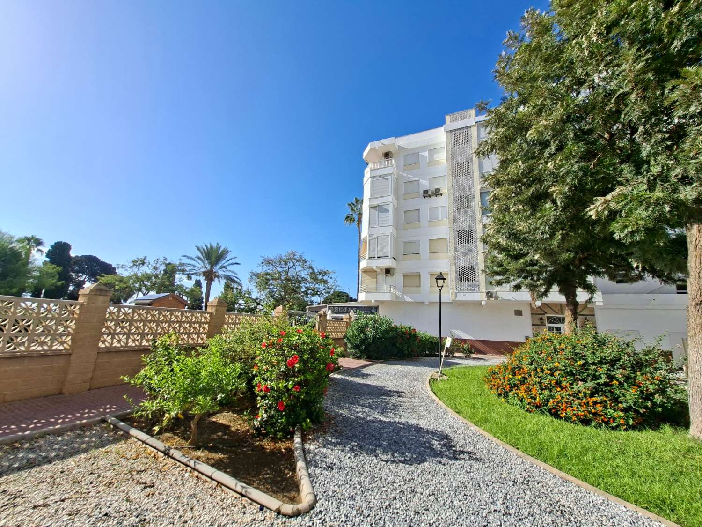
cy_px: 264
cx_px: 351
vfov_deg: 89.9
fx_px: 264
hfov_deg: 106.2
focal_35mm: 13
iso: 40
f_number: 2.2
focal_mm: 1.74
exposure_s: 1/1355
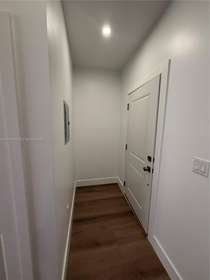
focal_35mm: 14
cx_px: 105
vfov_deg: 102.1
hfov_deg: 85.7
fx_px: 113
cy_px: 140
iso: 250
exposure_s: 1/120
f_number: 2.2
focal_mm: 2.22
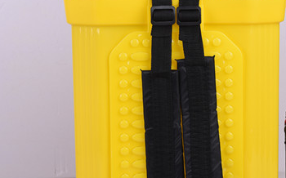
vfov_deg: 11.6
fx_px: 872
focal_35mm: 112
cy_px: 33
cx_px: 191
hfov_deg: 18.6
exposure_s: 1/125
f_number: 10
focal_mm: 48
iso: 320
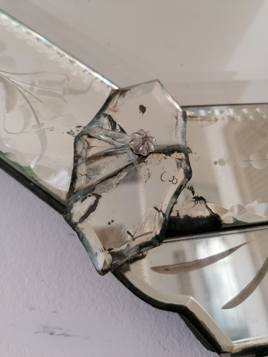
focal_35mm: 27
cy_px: 178
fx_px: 279
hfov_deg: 51.4
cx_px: 134
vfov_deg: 65.3
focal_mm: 4.75
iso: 64
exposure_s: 1/50
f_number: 1.8
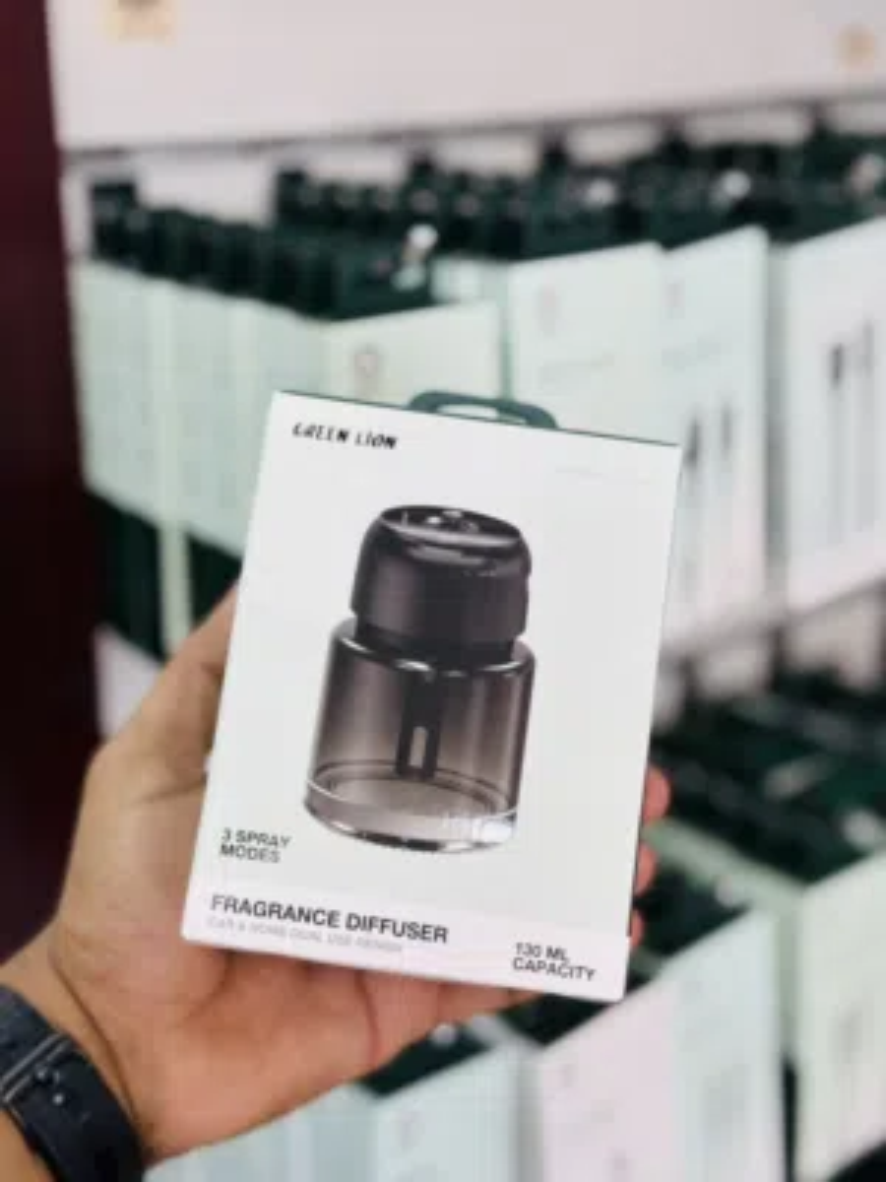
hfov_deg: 30.3
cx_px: 443
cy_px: 591
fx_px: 1638
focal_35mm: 48
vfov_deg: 39.7
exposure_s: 1/139
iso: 50
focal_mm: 6.76
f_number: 1.78
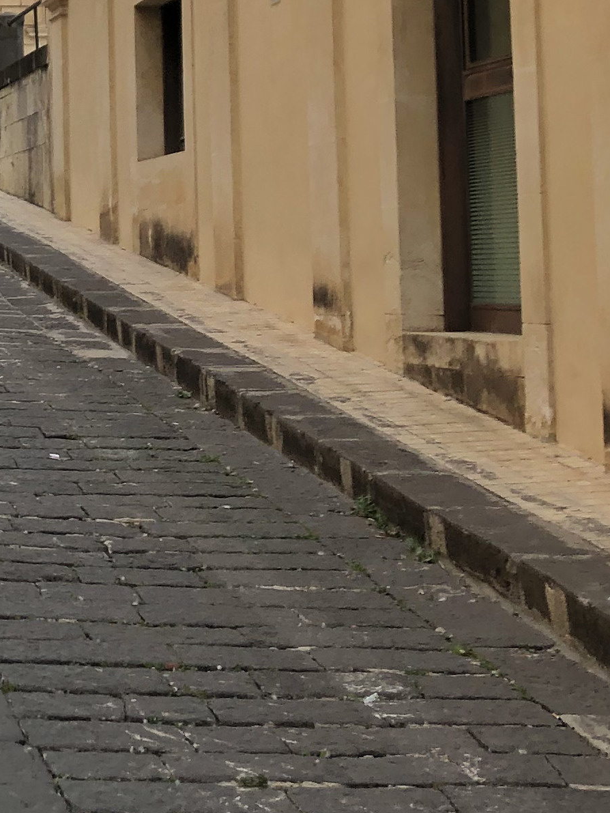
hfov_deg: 14.7
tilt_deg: +7.0
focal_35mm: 94
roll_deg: -0.2
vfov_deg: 20.4
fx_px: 2207
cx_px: -289
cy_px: 81
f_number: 1.8
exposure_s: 1/152
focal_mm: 4
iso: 20
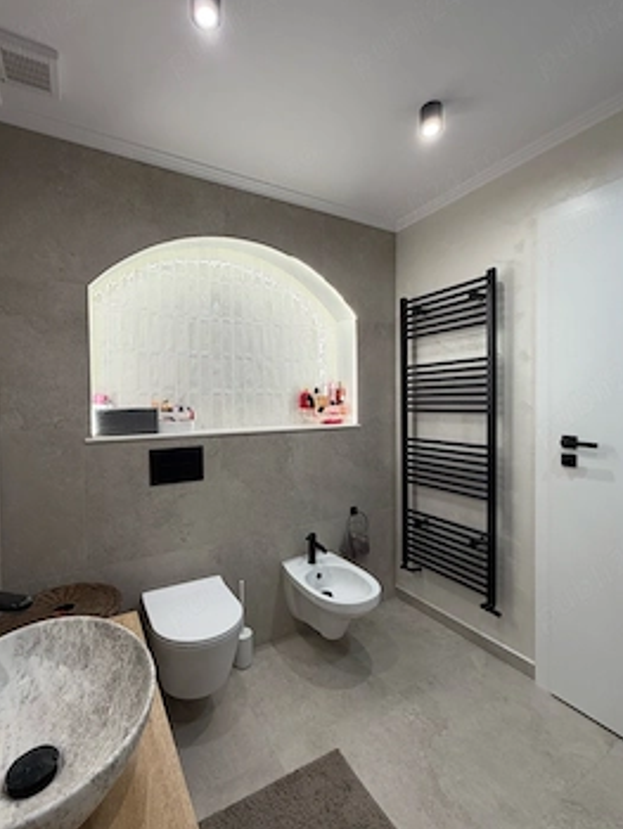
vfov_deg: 94.5
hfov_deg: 78.1
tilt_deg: -2.5
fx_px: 383
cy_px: 414
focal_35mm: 16
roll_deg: +0.4
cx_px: 289
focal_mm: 2.22
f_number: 2.2
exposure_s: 1/100
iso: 80
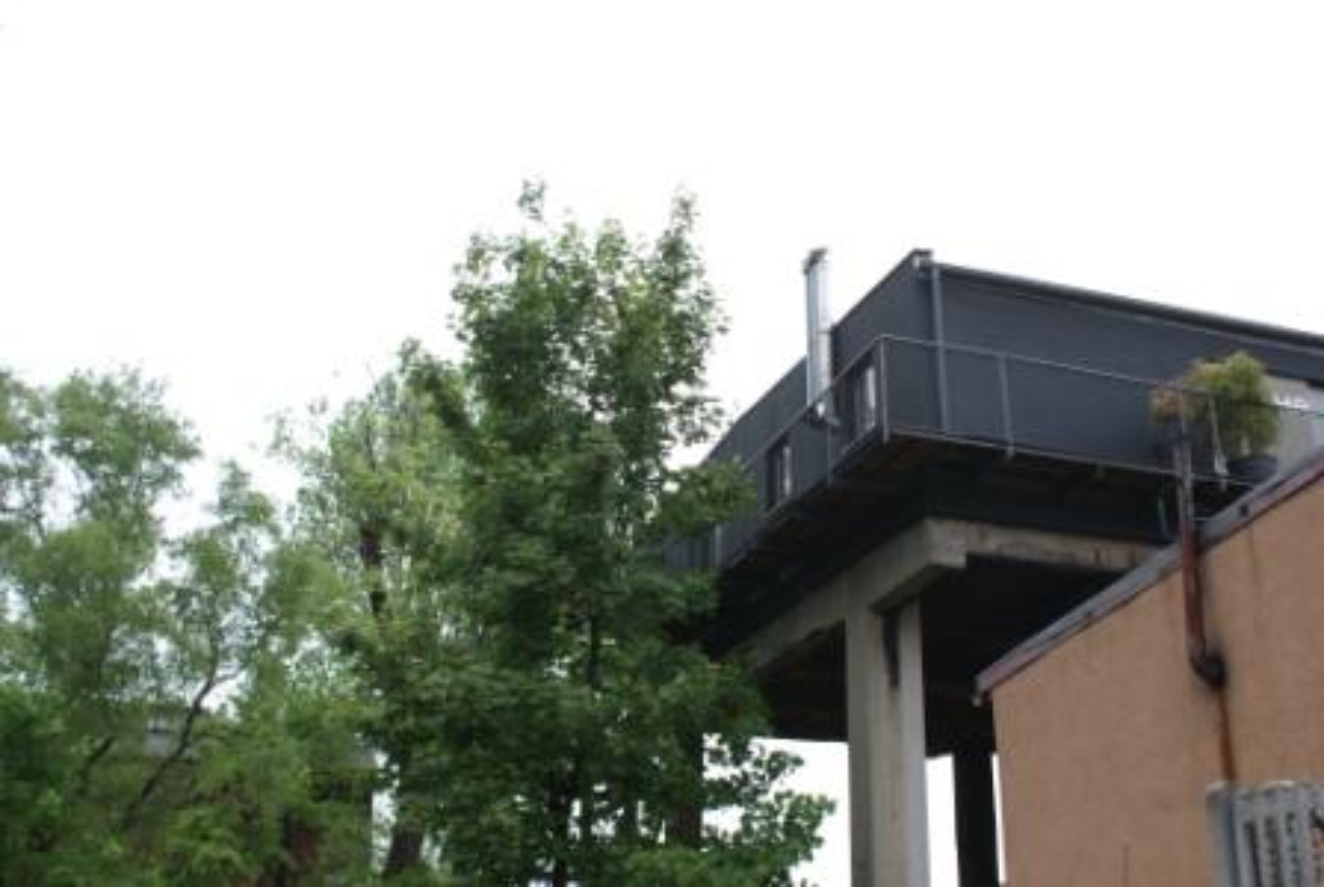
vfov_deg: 37.0
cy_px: 444
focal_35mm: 36
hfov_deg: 53.1
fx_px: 1326
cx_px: 662
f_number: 4.5
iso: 200
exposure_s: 1/40
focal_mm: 24
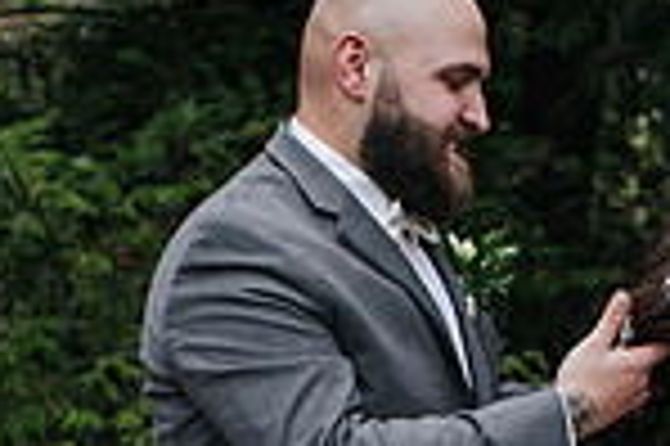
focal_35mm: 159
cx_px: 439
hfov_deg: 12.9
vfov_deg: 8.3
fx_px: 2956
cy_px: 752
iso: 450
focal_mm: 35
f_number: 3.2
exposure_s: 1/400
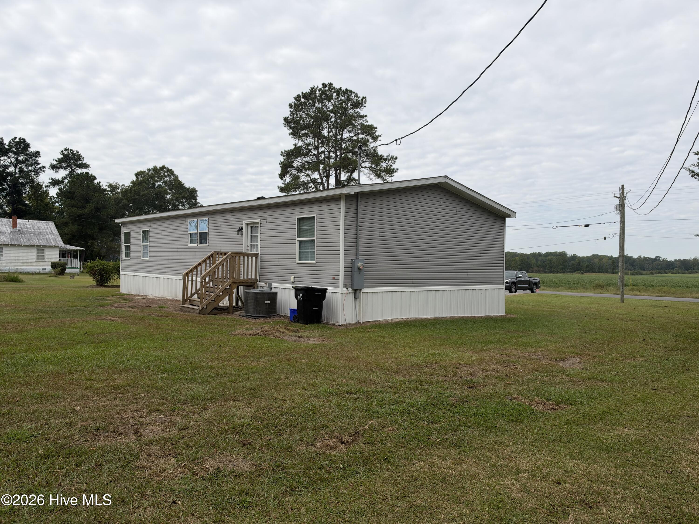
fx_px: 485
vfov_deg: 56.8
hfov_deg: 71.6
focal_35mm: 24
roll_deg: -0.3
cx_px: 350
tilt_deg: -0.1
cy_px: 262
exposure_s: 1/3704
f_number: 1.8
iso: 64
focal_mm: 6.93
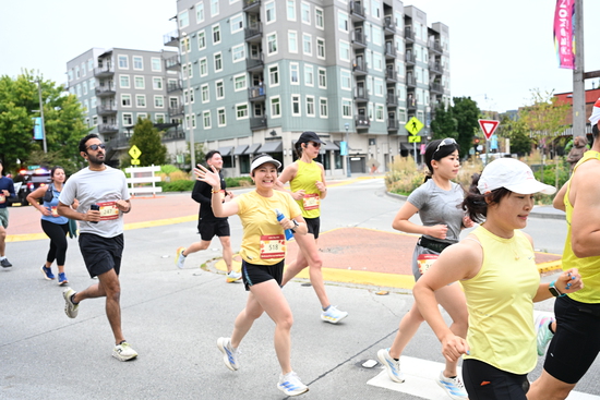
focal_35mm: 33
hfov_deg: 57.2
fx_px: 550
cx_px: 300
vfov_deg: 40.0
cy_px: 200
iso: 2000
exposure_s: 1/800
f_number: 4
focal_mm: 33
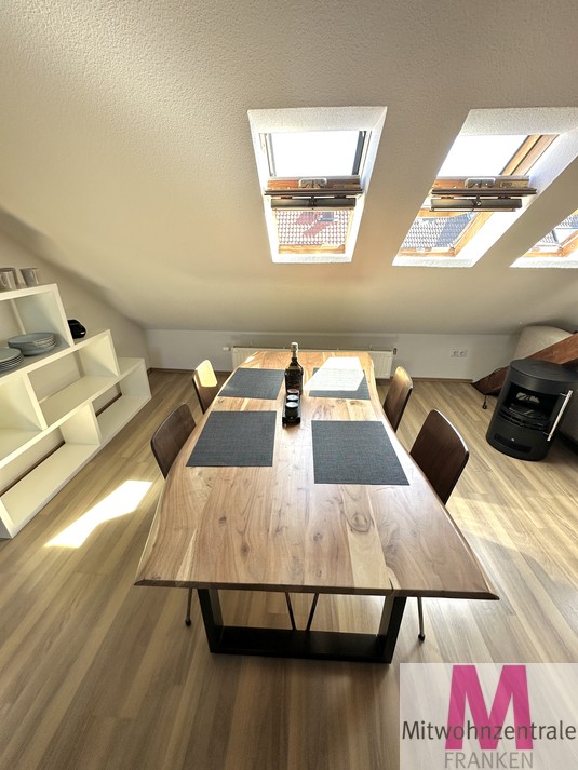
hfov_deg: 85.7
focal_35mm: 14
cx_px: 289
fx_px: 312
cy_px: 385
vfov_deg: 102.1
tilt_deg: -24.3
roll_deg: -0.2
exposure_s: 1/99
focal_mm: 2.22
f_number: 2.2
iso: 80
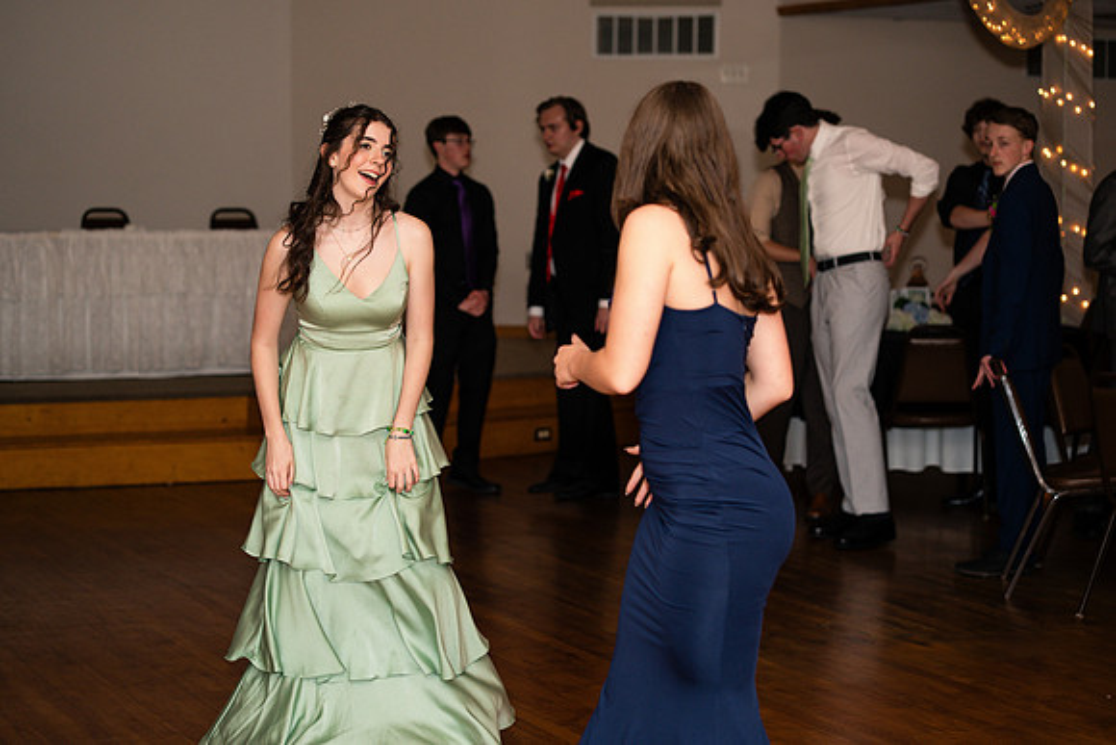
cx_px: 558
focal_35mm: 85
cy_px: 372
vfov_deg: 16.1
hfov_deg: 23.9
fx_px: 2635
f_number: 3.2
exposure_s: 1/250
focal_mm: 85
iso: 500
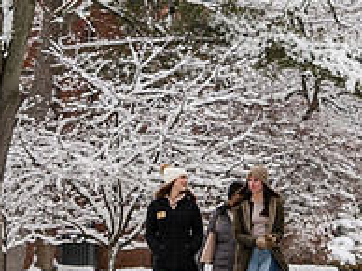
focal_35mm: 334
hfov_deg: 5.9
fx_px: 3489
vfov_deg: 4.4
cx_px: 187
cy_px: 78
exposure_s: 1/320
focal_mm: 116
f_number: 4
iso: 125
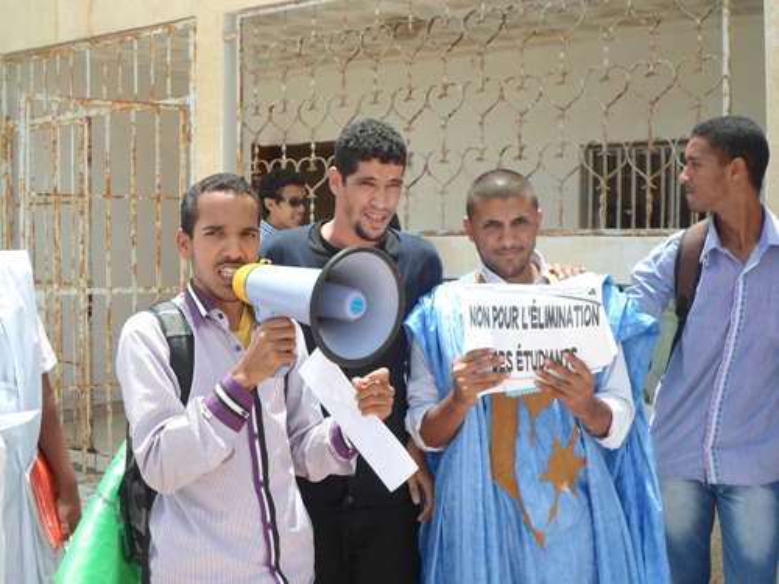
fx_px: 968
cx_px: 390
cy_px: 292
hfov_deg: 43.9
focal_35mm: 43
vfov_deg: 33.6
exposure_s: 1/350
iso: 80
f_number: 3.2
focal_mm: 7.8
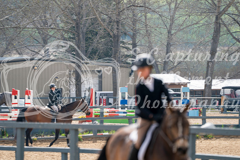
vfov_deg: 4.1
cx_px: 120
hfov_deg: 6.1
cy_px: 80
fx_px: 2240
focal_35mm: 336
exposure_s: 1/400
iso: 160
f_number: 5.6
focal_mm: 336
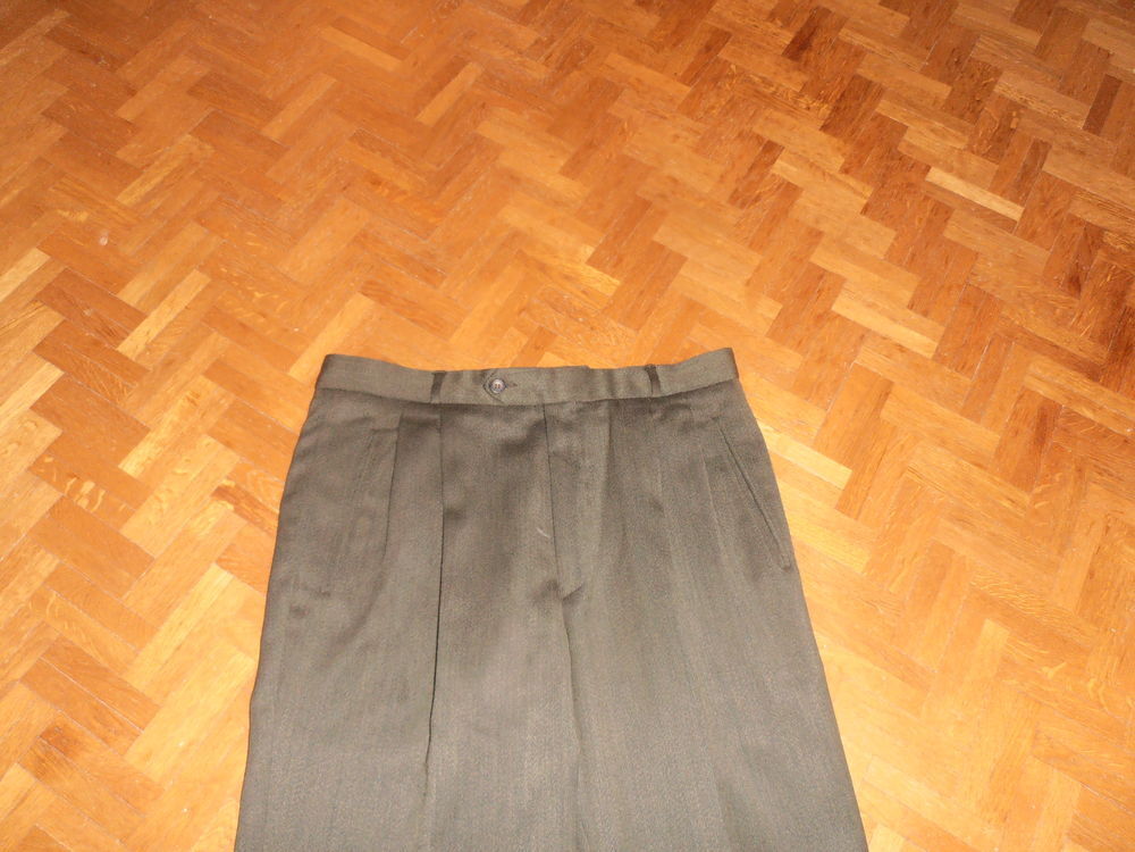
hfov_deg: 71.6
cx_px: 568
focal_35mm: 24
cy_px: 426
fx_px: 787
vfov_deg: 56.8
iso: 125
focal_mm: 4.2
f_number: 3
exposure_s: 1/30
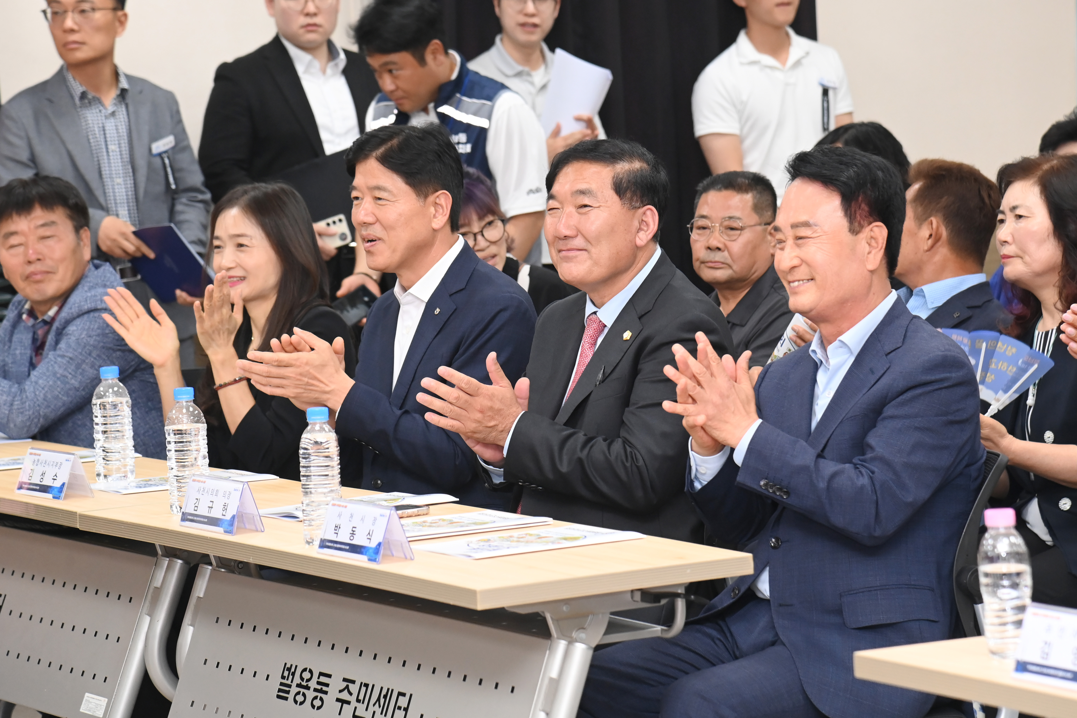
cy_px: 359
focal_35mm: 120
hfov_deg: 17.1
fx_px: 3590
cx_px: 538
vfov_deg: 11.4
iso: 3200
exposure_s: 1/250
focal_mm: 120
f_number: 6.3
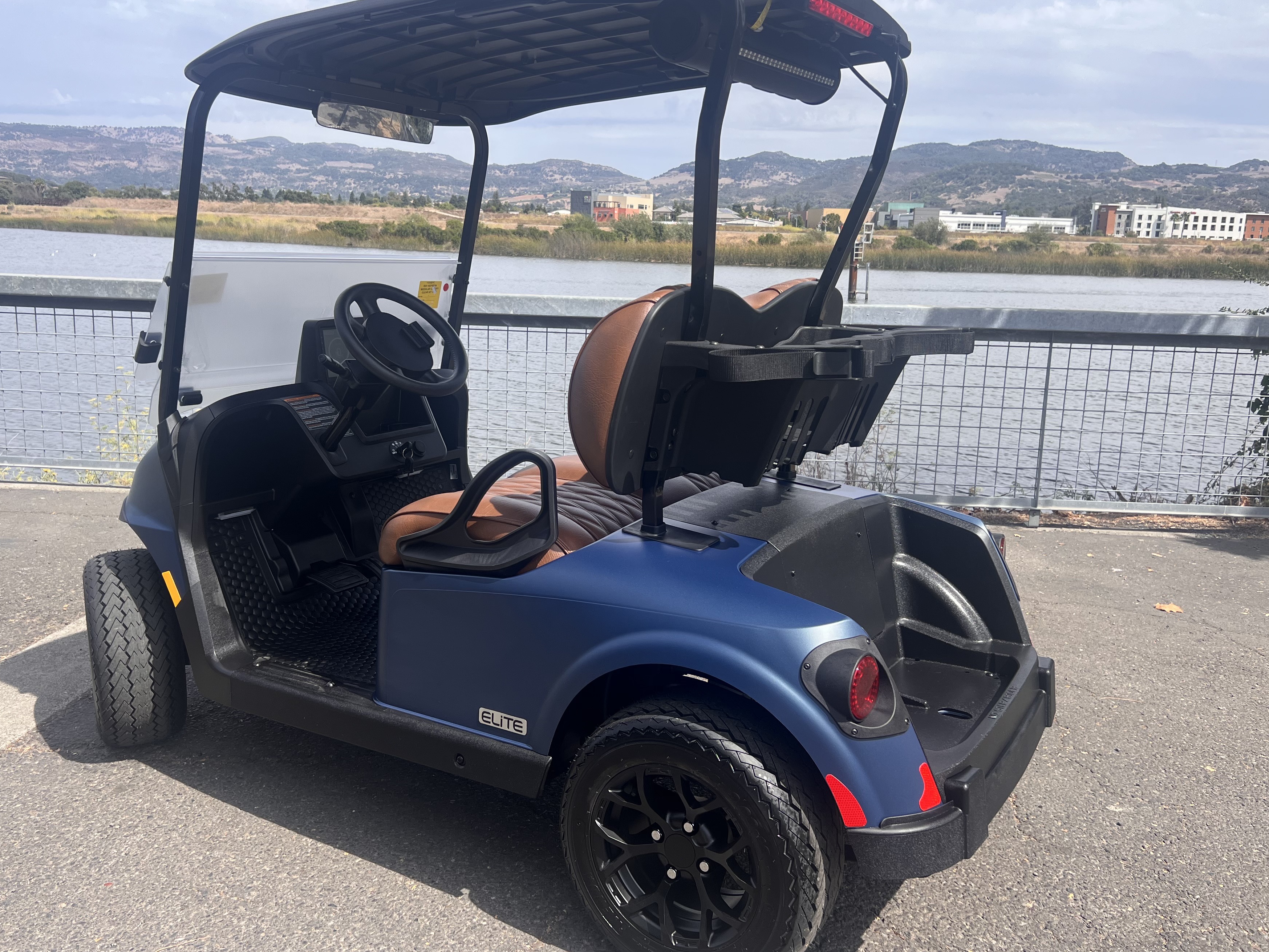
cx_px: 605
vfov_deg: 46.8
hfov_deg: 59.9
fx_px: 1100
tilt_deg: -12.4
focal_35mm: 30
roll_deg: -2.3
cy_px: 445
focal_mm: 5.7
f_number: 1.5
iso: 50
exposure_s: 1/2571
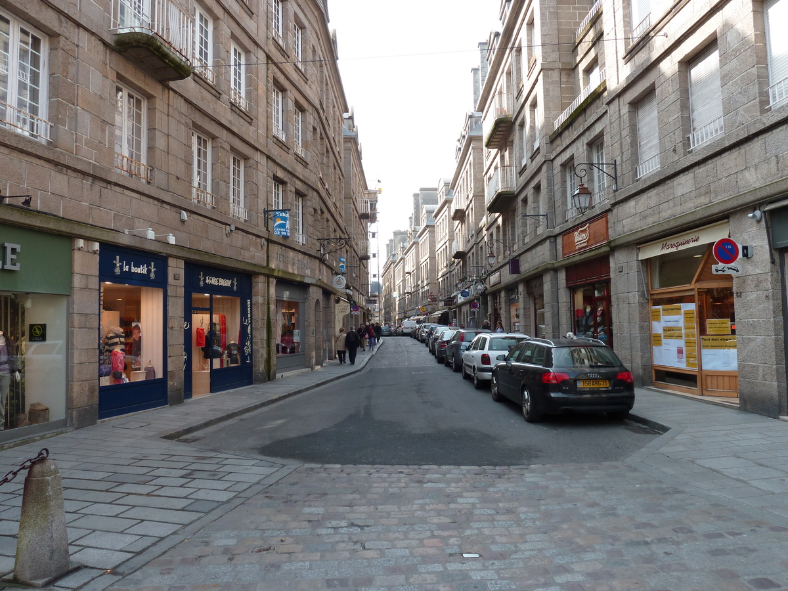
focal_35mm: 25
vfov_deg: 54.9
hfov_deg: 69.4
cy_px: 296
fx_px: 569
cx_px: 394
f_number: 4
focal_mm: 4.1
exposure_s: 1/100
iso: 80
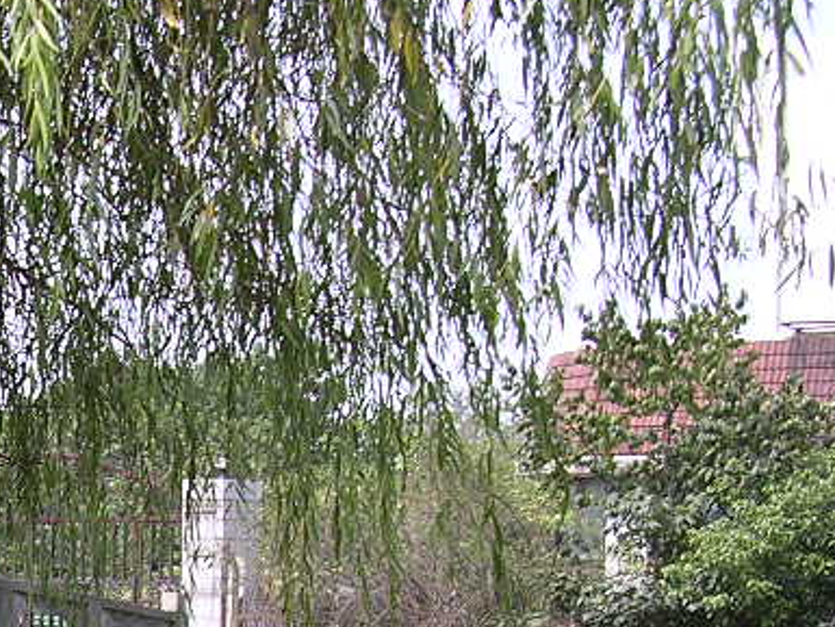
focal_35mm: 101
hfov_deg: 18.2
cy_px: 748
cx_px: -234
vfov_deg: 14.2
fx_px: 2437
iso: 100
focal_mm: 5.8
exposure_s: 1/385
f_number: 2.8
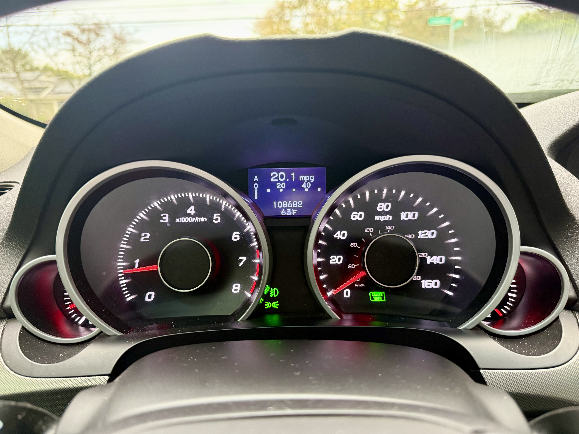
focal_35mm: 24
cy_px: 217
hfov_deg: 71.6
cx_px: 290
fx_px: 401
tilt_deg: -15.7
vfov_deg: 56.8
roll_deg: +1.6
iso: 800
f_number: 1.78
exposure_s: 1/31
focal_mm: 6.76
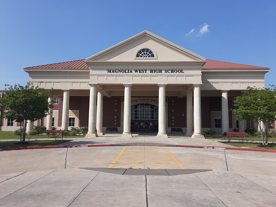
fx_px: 215
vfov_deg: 51.4
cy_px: 104
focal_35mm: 27
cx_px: 138
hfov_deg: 65.3
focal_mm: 2.91
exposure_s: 1/2000
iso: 40
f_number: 1.9
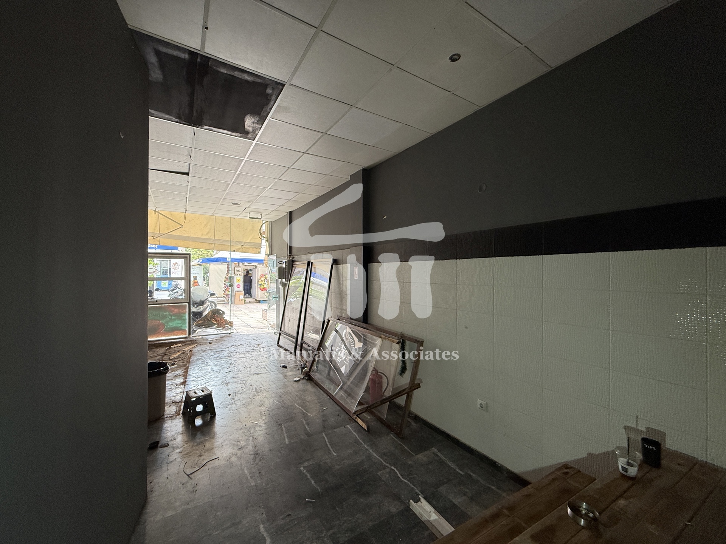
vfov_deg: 85.7
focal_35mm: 14
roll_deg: -1.1
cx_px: 363
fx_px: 294
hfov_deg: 102.1
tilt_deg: -0.5
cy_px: 272
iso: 125
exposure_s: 1/99
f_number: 2.2
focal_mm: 2.22
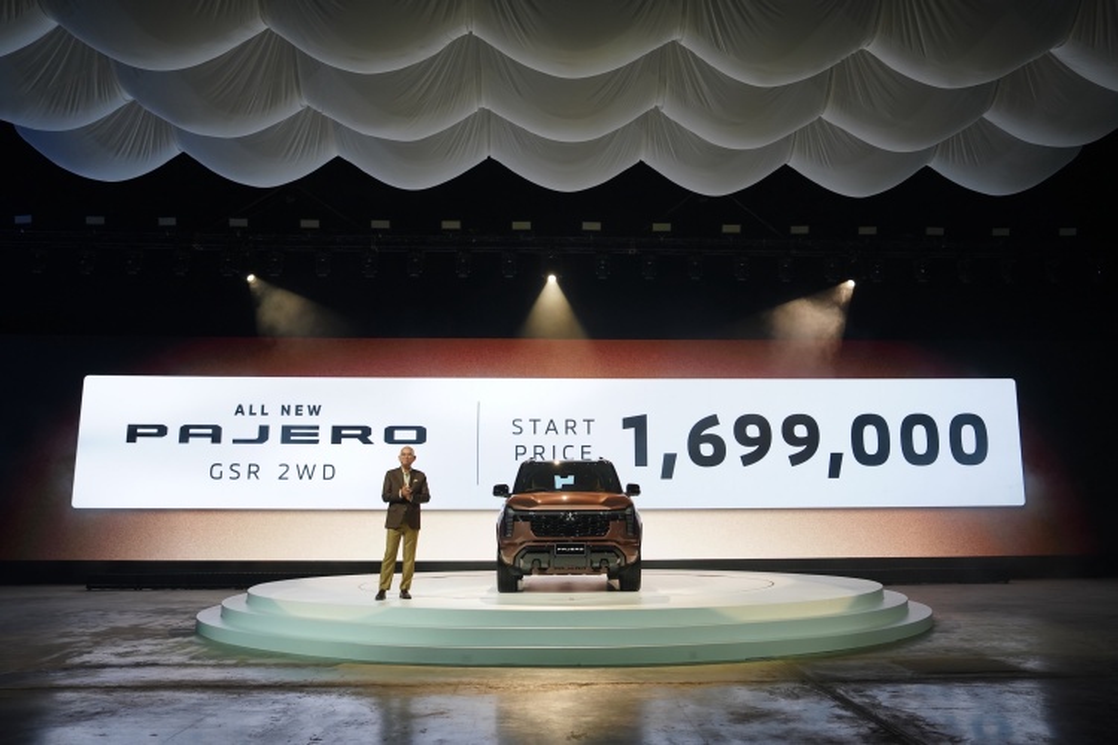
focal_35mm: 30
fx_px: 932
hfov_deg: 61.9
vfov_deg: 43.6
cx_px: 559
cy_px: 372
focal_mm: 25.5
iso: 800
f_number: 3.5
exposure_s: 1/18.1
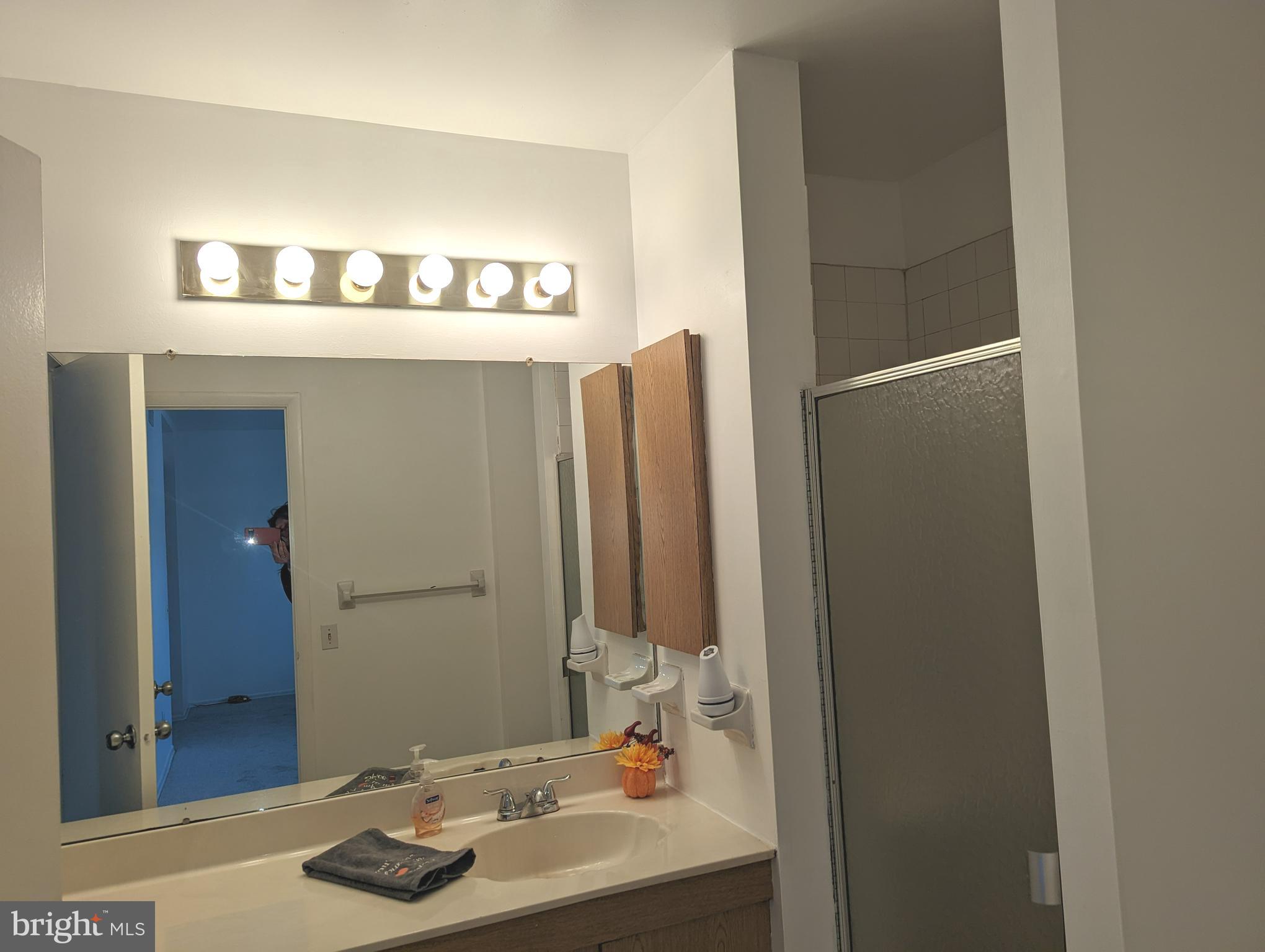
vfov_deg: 56.9
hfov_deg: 71.5
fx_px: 878
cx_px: 632
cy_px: 476
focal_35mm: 24
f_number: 1.85
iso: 59
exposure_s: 1/224
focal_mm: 6.81
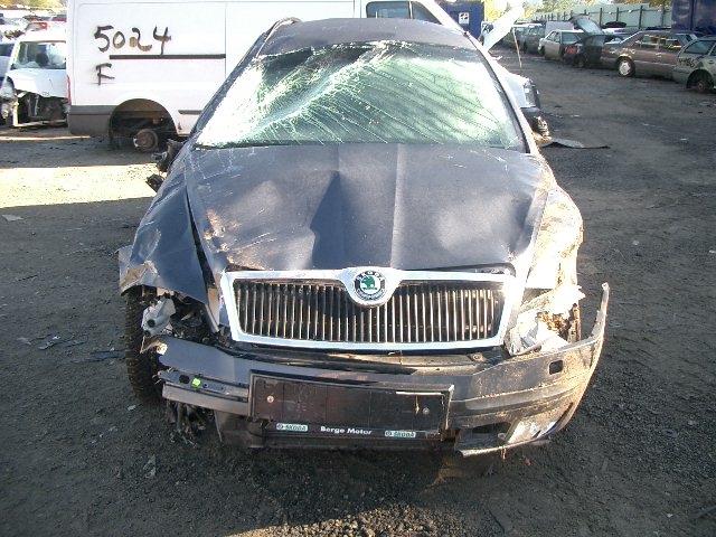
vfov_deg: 40.7
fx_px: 724
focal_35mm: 35
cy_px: 268
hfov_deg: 52.6
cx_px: 358
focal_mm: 5.8
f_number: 2.6
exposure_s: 1/100
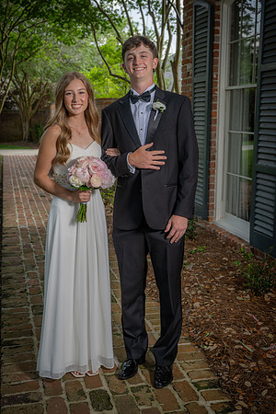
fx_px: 494
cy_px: 207
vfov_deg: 45.4
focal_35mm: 43
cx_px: 138
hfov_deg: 31.2
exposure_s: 1/160
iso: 100
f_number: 5.6
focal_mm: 43
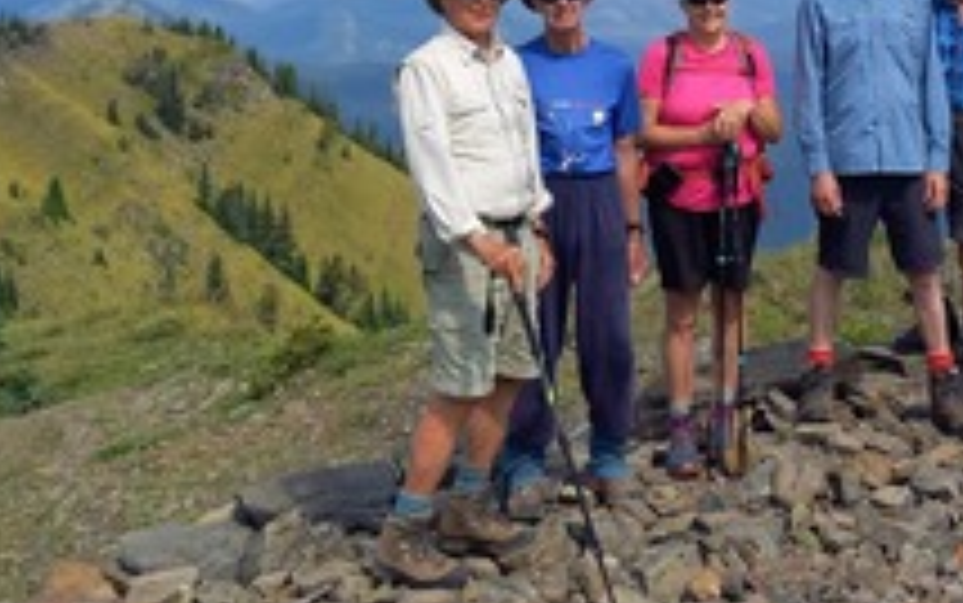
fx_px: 1628
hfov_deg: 32.4
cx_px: 711
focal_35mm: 62
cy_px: -137
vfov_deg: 19.6
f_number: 1.8
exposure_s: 1/1218
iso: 50
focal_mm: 4.65
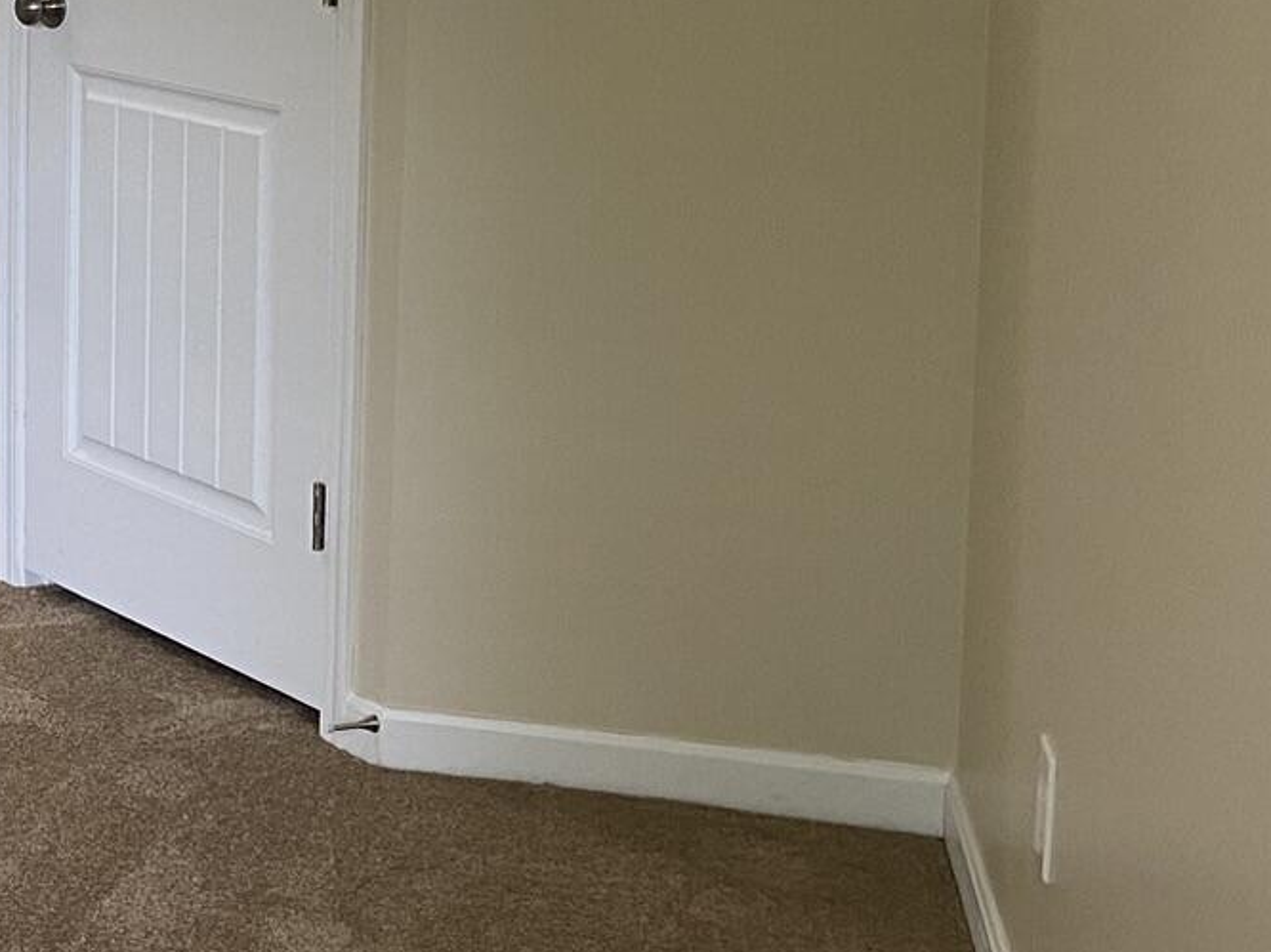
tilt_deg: -4.8
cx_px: -450
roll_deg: +0.0
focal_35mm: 80
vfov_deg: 17.9
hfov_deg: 21.7
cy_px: -42
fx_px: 2936
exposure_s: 1/60
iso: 80
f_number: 1.8
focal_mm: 4.25
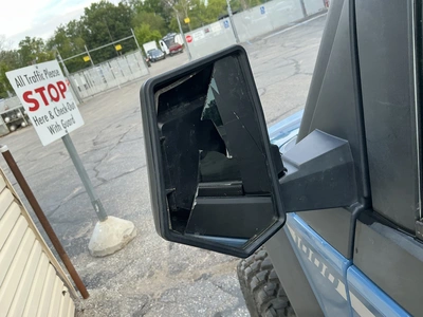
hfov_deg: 63.4
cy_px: 158
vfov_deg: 49.7
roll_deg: +19.3
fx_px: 342
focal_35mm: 28
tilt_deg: -20.7
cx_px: 212
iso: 20
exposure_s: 1/122
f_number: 1.8
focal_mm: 3
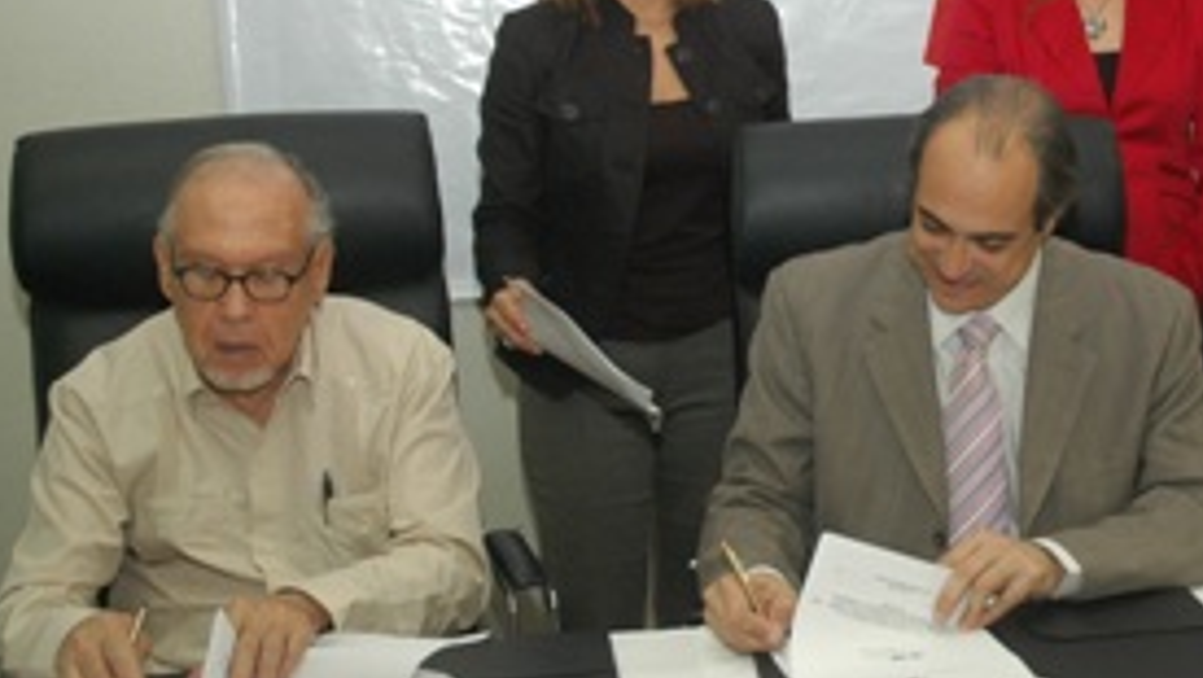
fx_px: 2038
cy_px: 324
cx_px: 923
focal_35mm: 64
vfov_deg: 18.9
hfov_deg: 32.2
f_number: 3.8
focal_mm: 25
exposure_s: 1/60
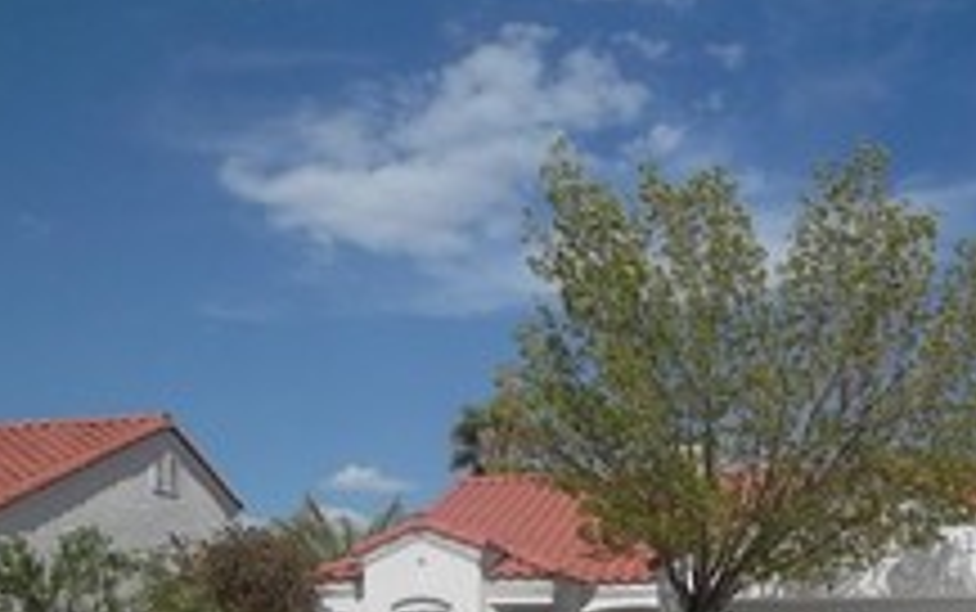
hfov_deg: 36.9
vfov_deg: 23.3
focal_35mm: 54
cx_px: 684
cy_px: 572
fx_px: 1437
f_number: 9.4
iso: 80
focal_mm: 5.7
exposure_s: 1/280
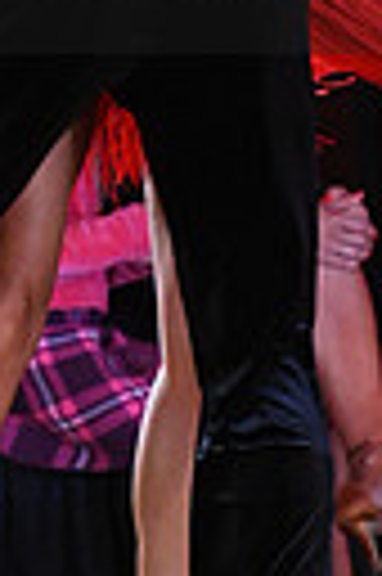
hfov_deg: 2.3
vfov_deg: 3.5
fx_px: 9400
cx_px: -7
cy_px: -94
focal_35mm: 589
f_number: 5.6
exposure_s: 1/400
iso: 6400
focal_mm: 130
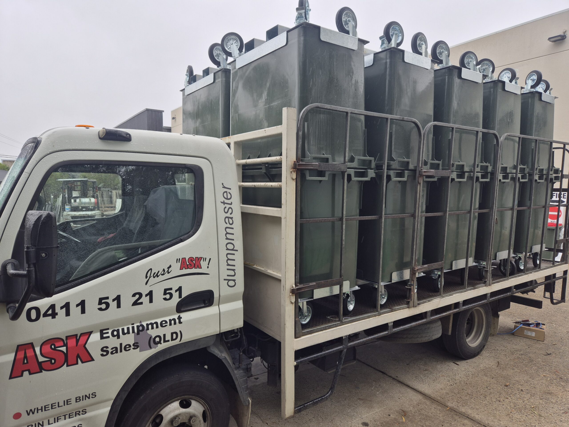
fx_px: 378
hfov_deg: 73.9
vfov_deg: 58.9
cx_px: 284
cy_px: 214
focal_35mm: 23
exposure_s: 1/282
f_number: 1.8
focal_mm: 5.4
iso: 25
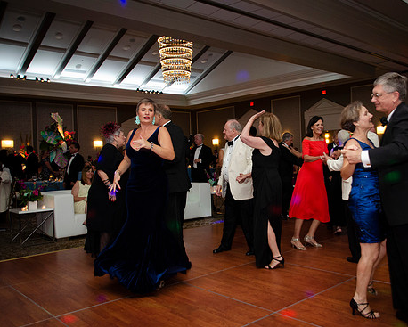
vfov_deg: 45.8
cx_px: 243
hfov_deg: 55.3
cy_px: 164
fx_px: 387
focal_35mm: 32
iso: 1250
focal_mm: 18
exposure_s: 1/40
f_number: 3.5
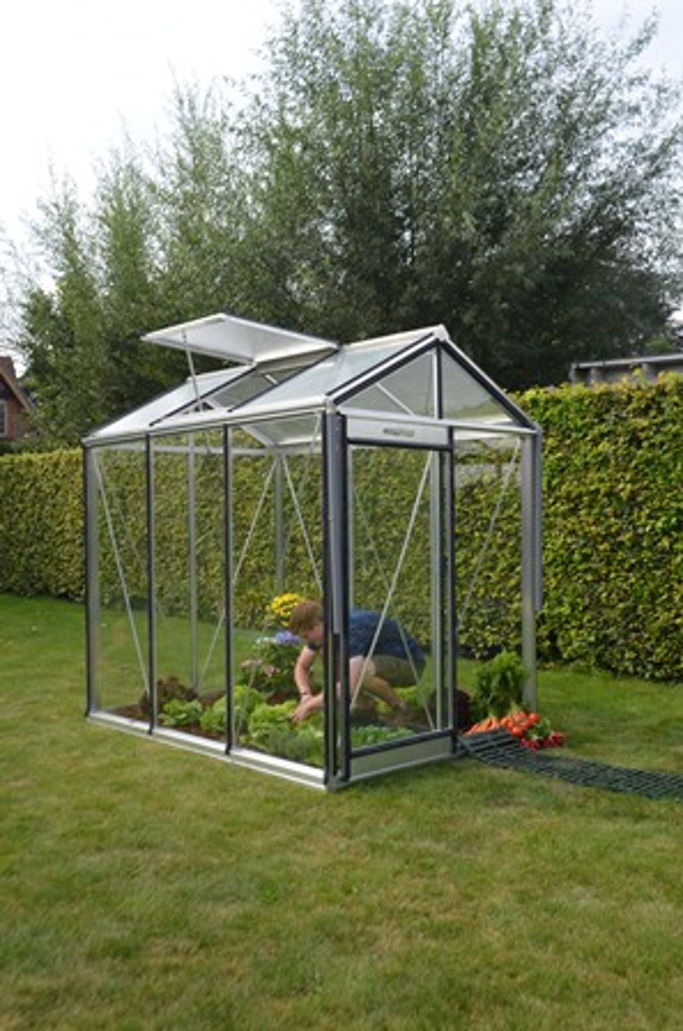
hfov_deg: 39.8
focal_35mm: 33
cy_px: 516
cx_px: 342
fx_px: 943
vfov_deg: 57.3
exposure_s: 1/250
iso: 200
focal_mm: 22
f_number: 8
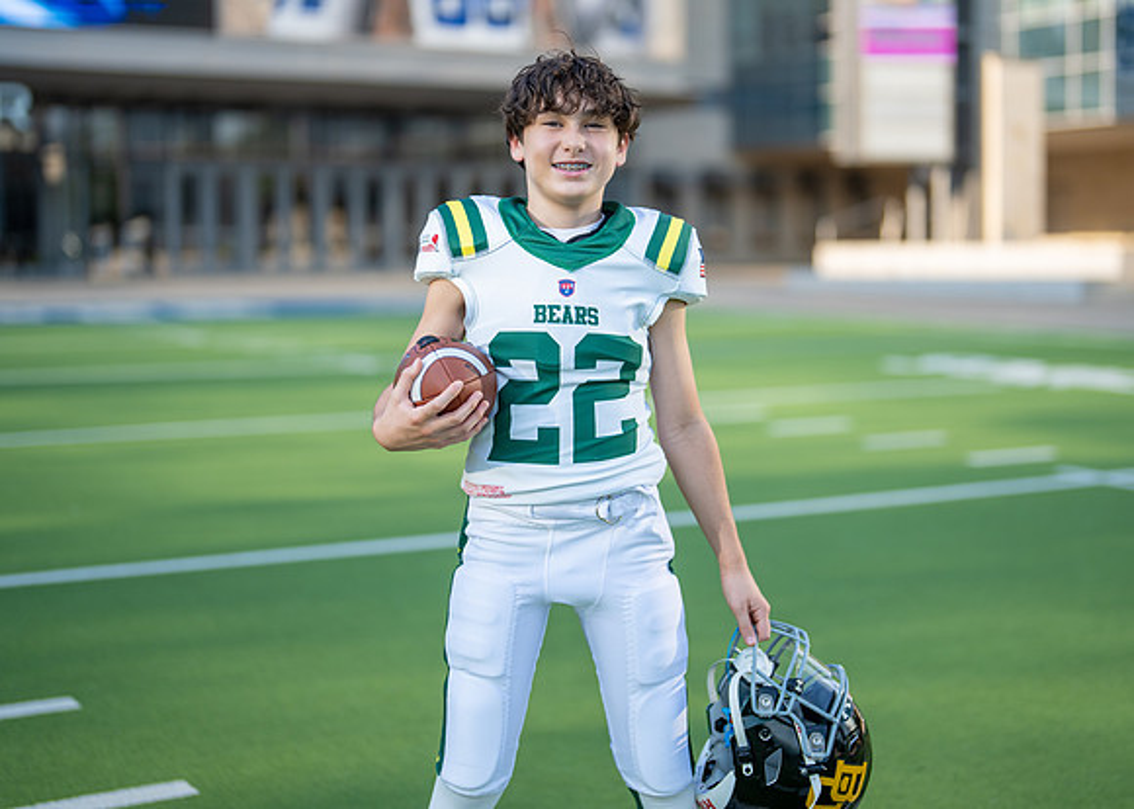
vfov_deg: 23.4
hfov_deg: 32.3
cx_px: 617
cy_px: 343
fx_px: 1956
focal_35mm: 61
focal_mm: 50
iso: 100
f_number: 1.2
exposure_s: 1/3200
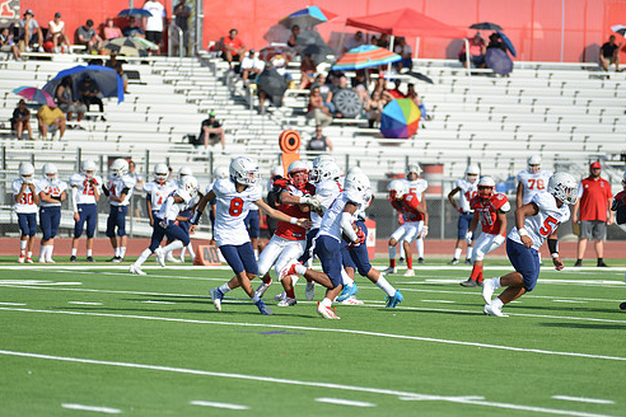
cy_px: 217
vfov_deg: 5.8
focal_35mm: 236
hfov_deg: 8.7
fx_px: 4103
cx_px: 332
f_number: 2.8
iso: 100
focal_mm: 200
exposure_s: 1/1600
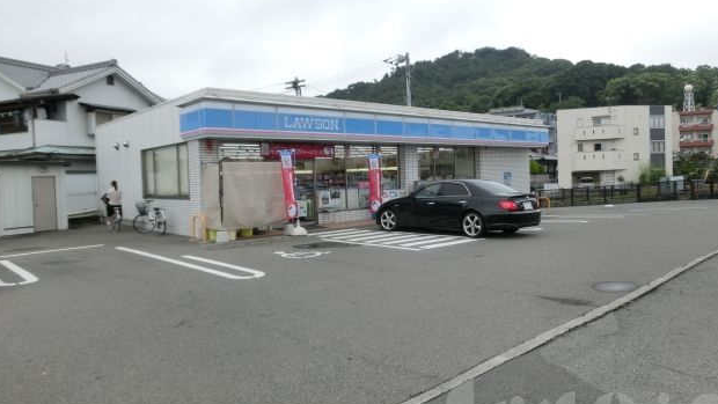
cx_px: 365
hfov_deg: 69.8
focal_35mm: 27
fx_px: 514
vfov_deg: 42.9
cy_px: 198
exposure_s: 1/250
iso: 80
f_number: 3
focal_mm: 4.24
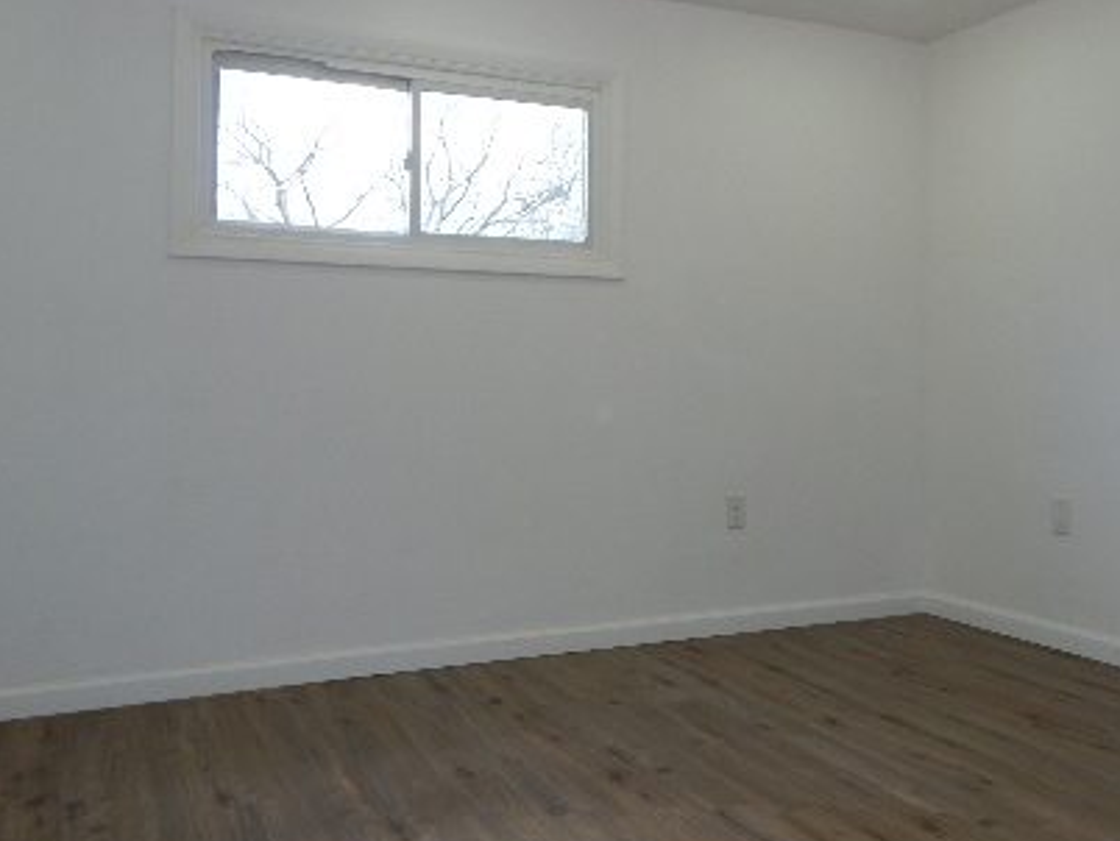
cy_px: 348
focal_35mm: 35
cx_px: 658
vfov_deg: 40.6
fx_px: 1133
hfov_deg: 52.3
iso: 125
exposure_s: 1/100
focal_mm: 4
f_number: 3
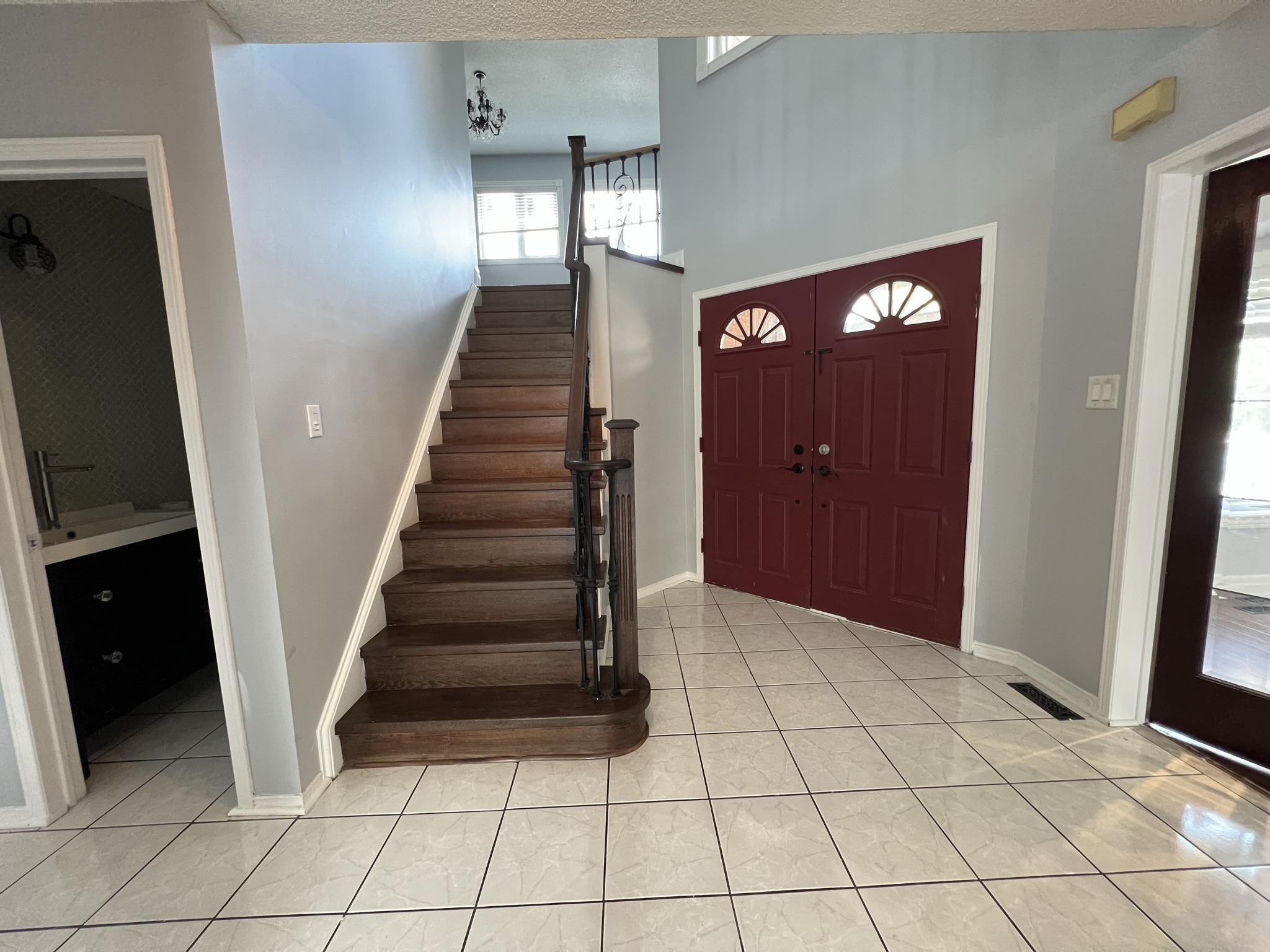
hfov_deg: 106.2
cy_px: 476
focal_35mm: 13
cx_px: 635
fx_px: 477
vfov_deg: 89.9
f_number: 1.8
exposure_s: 1/60
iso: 400
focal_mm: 1.57
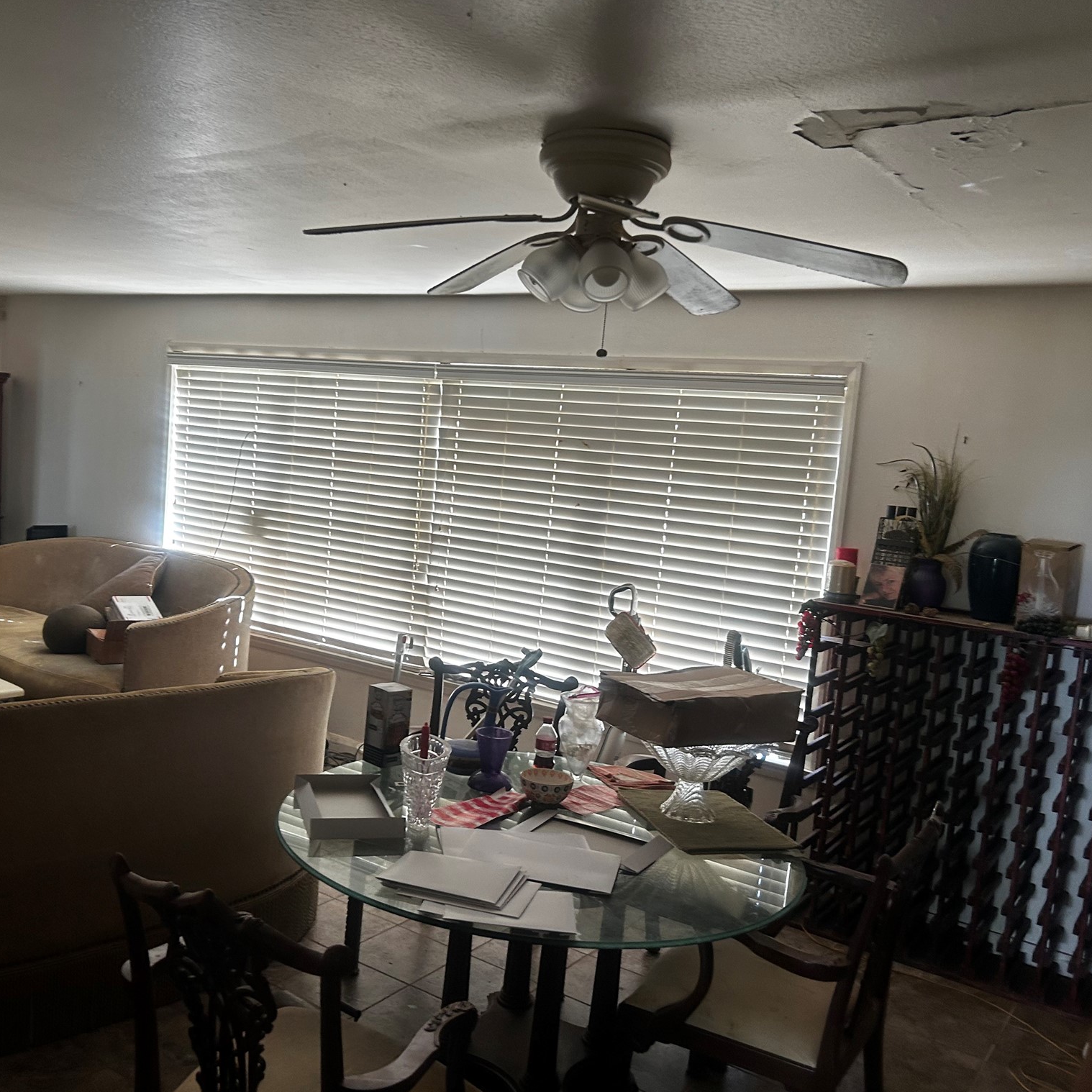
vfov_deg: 52.5
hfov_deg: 52.3
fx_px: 1106
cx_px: 457
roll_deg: -4.7
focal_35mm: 31
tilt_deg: -3.3
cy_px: 545
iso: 125
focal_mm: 5.7
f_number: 1.5
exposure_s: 1/94
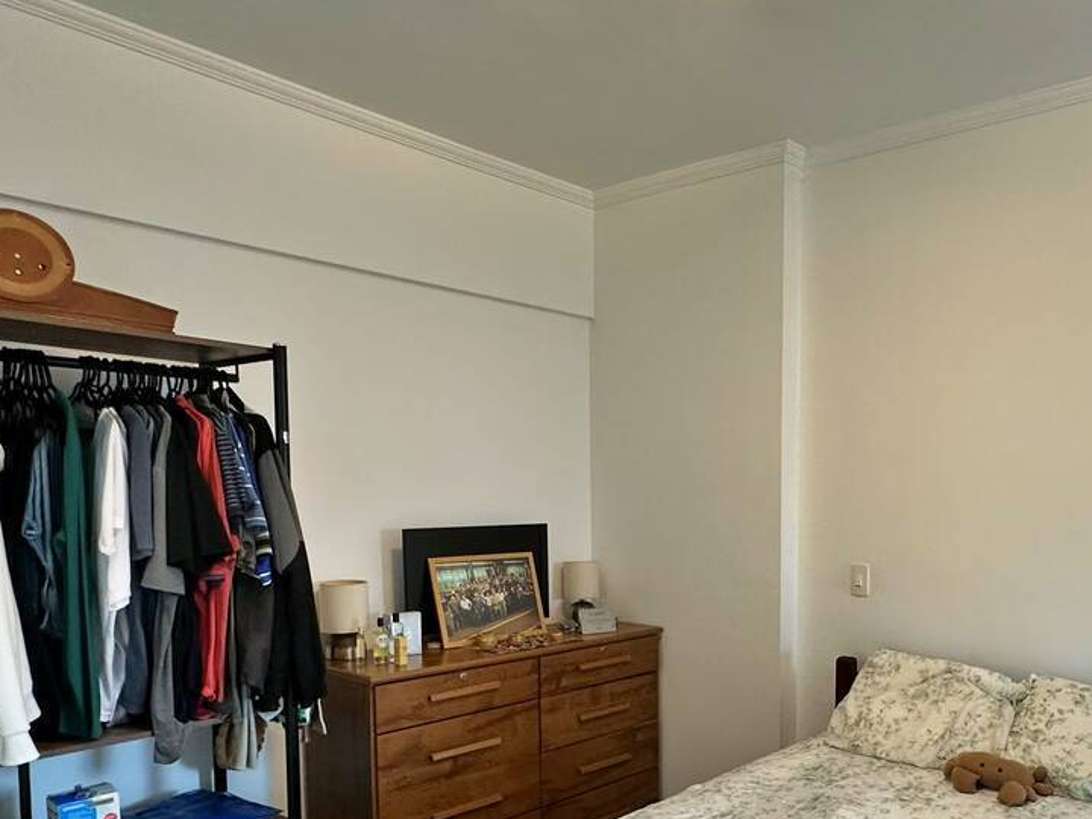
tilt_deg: -4.1
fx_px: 883
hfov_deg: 59.5
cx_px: 839
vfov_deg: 48.7
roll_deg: -0.6
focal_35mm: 28
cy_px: 561
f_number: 2.2
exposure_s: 1/60
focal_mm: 2.22
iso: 200
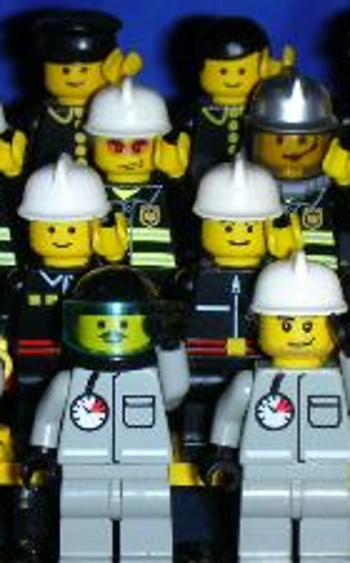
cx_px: 182
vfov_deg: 16.2
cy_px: 315
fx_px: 1975
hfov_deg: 10.1
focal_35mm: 129
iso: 50
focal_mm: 10.1
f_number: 4
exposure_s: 1/120
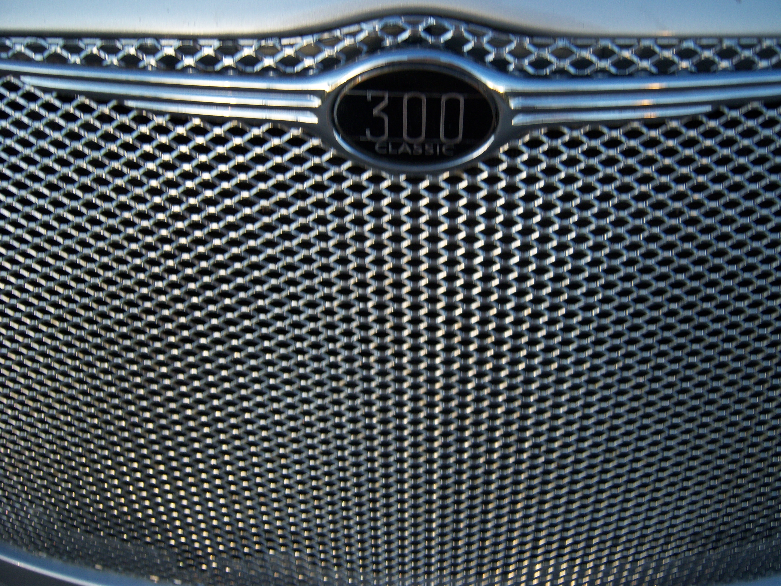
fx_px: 812
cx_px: 390
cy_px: 293
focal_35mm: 36
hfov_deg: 51.4
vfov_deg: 39.7
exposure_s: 1/250
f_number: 2.8
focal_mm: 7.5
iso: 80
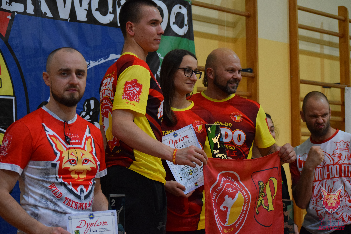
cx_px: 176
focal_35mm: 82
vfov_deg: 16.6
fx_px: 804
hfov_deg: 24.6
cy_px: 117
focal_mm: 55
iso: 3200
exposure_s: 1/320
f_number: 4
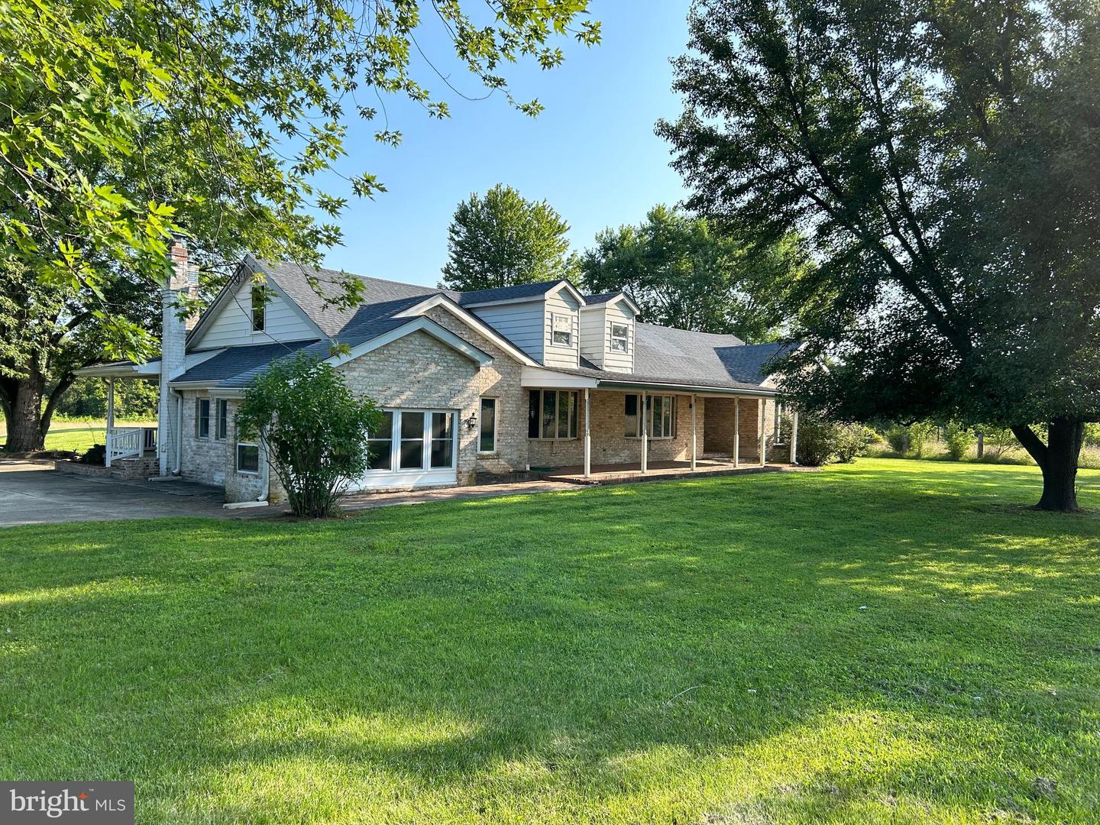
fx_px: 826
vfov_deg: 53.1
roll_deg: -1.3
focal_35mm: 26
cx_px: 550
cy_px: 412
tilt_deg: +0.4
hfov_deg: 67.3
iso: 50
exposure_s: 1/1361
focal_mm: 5.7
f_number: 1.5
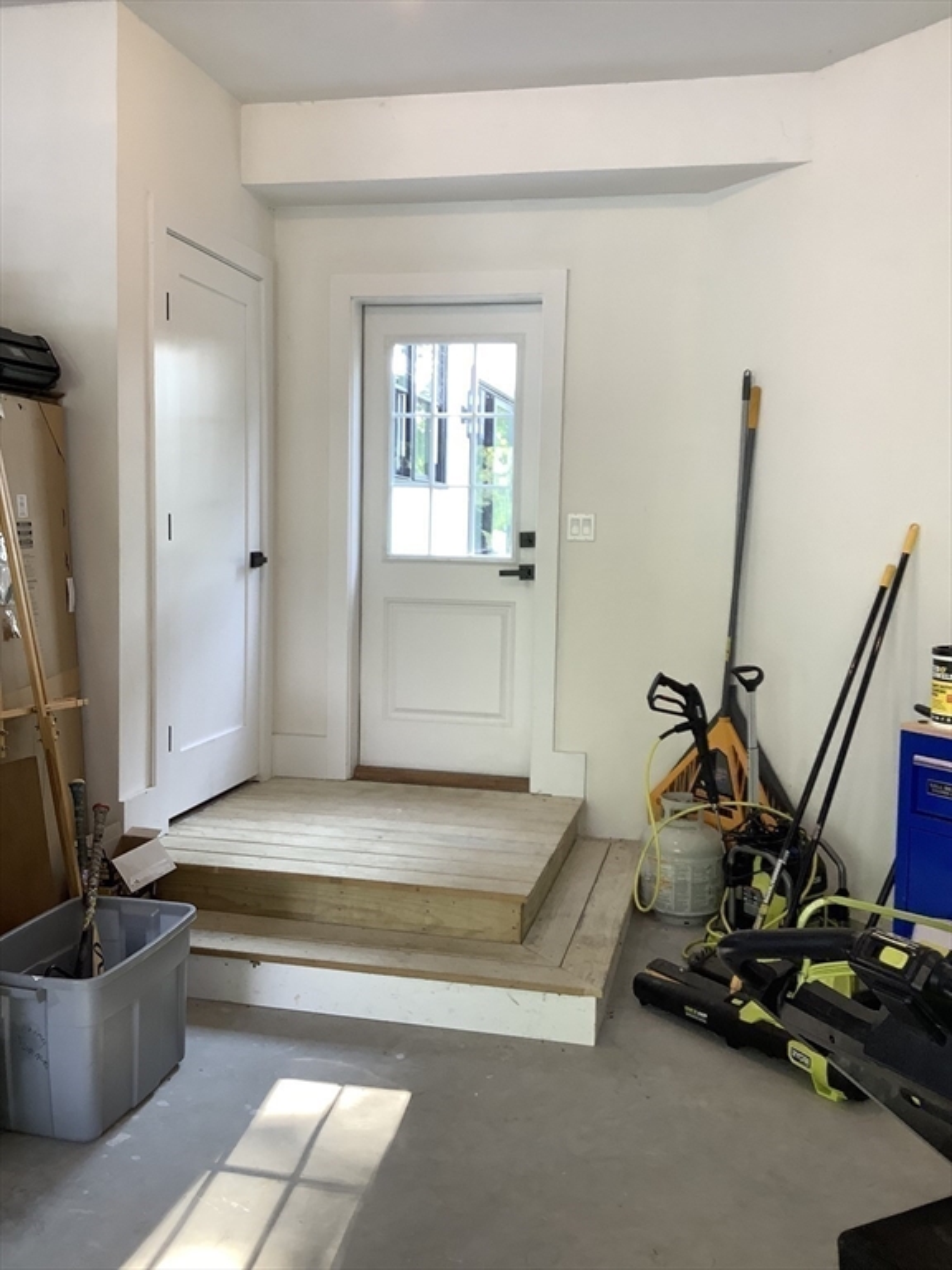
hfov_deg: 45.4
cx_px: 476
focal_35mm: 31
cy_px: 635
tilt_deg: -5.8
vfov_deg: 58.4
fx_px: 1137
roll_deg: -1.3
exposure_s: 1/60
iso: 64
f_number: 2.4
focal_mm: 3.3
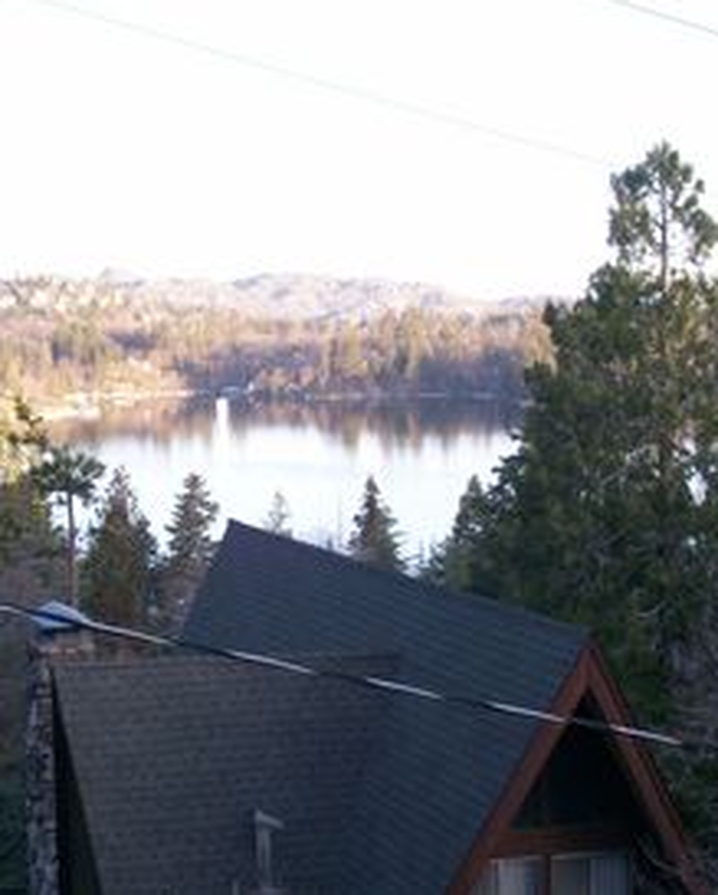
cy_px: 446
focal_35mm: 92
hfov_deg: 16.7
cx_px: 236
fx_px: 2440
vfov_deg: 20.8
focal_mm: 11.6
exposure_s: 1/88.2
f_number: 3.8
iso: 80
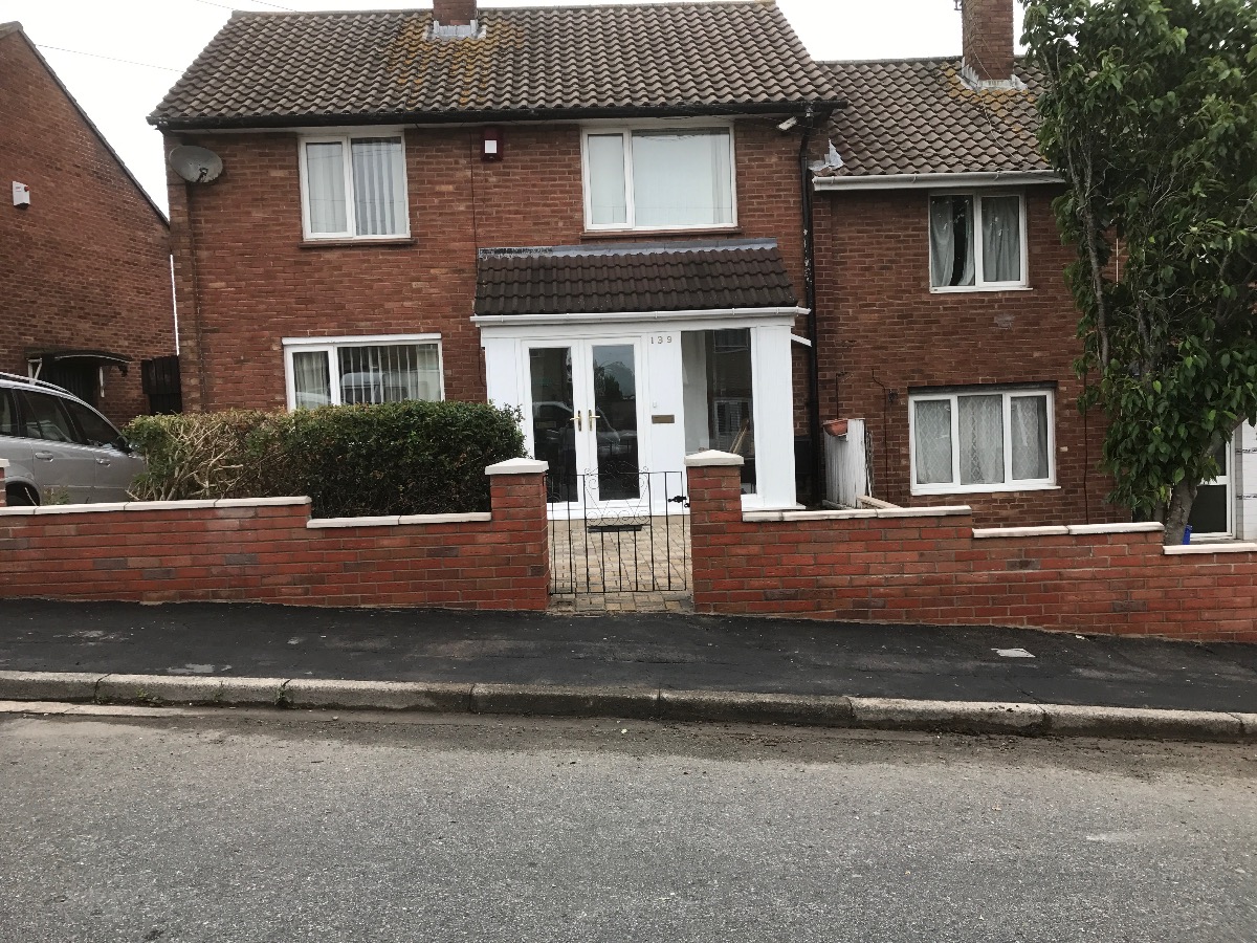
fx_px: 1017
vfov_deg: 49.7
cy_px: 472
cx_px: 628
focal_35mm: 28
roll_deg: +1.2
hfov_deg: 63.4
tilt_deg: -2.4
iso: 20
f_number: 1.8
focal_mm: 3.99
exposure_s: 1/772
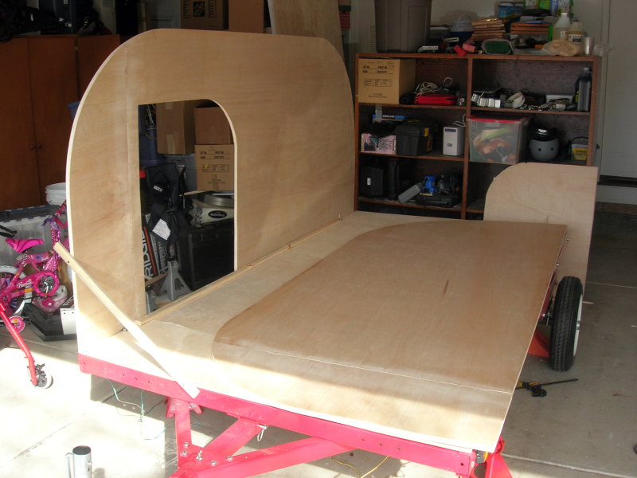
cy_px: 239
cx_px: 318
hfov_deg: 49.0
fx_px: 699
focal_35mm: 38
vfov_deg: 37.7
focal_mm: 7.8
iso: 64
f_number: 4.8
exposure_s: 1/81.7
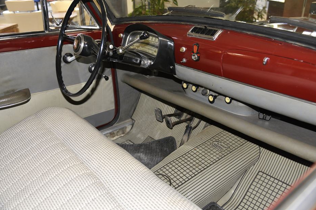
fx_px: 281
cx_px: 156
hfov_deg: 58.7
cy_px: 105
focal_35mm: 32
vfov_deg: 41.1
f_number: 4
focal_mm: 31
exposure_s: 1/60
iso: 800
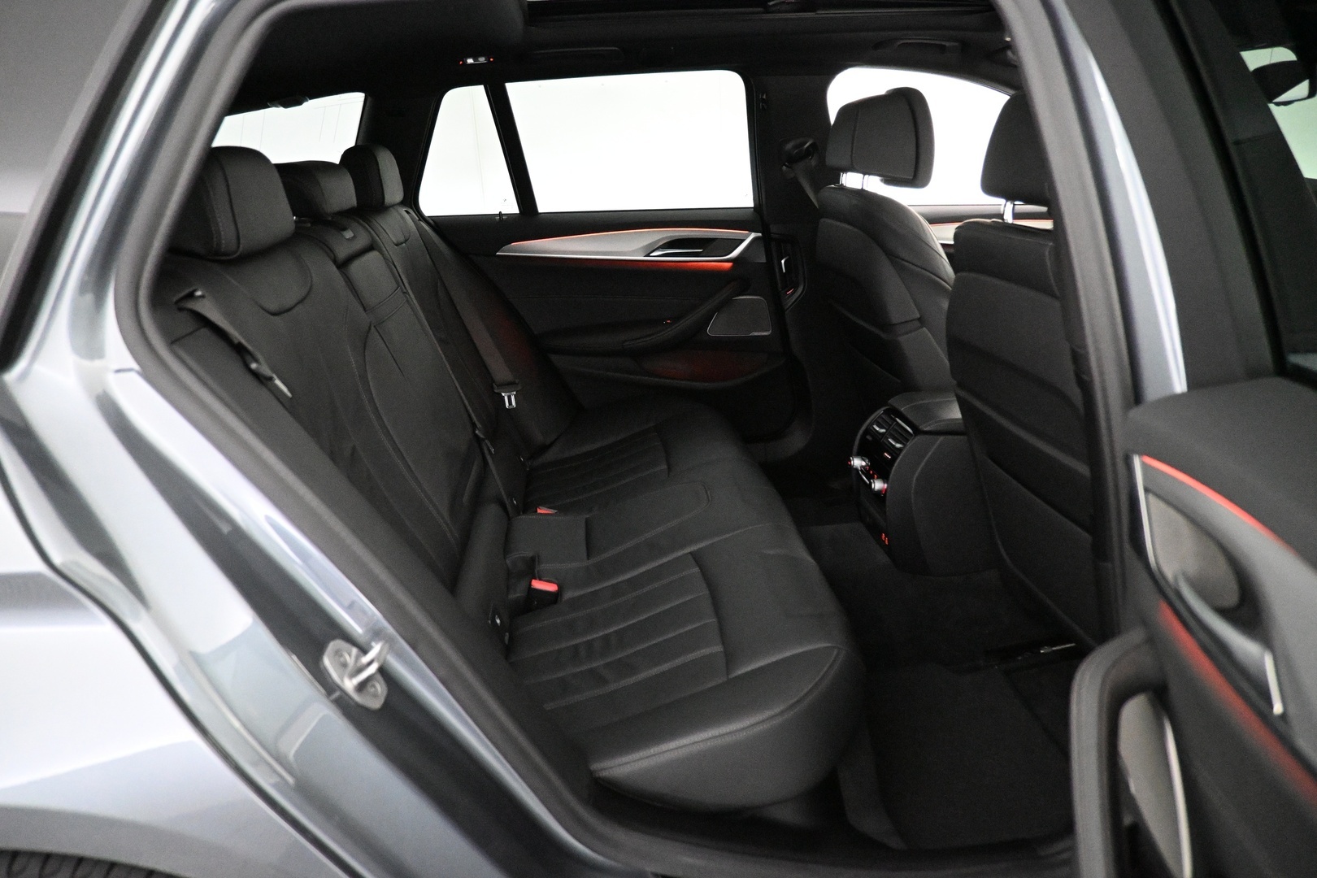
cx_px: 658
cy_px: 439
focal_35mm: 24
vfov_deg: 53.1
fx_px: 878
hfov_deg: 73.7
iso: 8000
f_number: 3.5
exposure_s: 1/60
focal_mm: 16
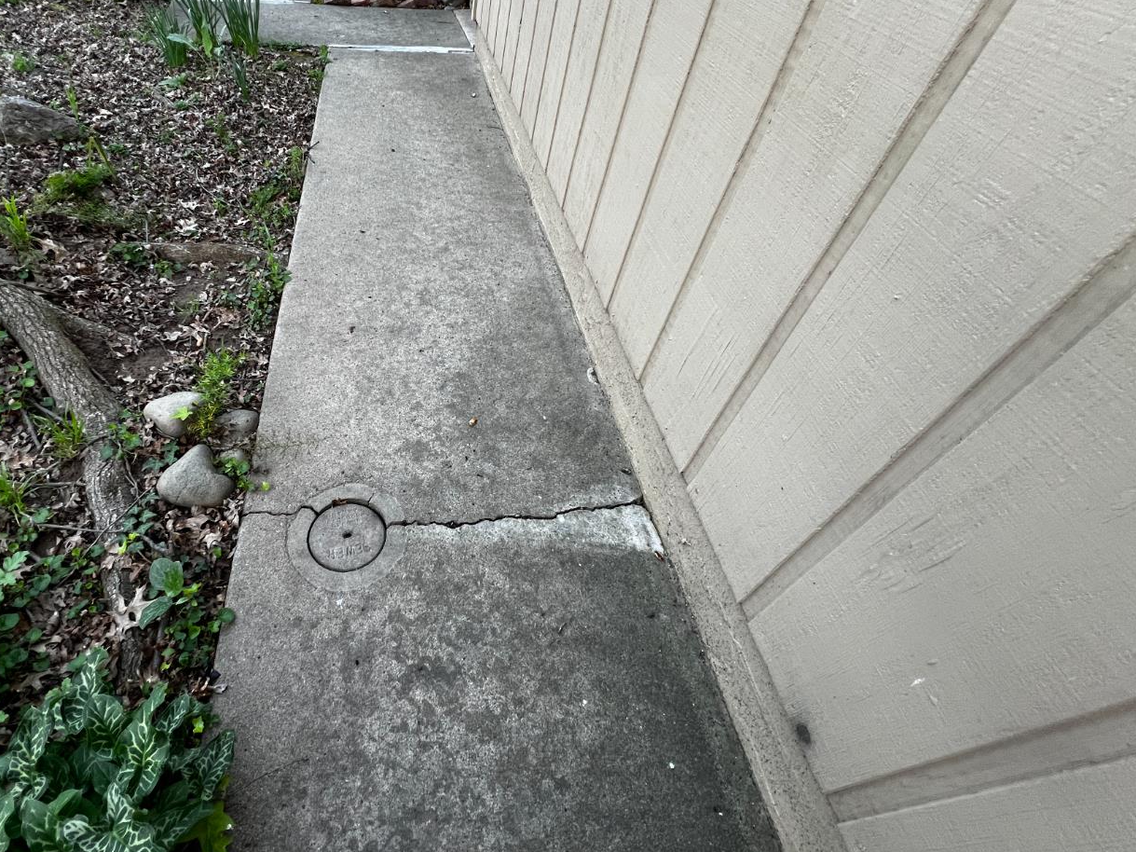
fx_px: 525
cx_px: 450
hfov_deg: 93.2
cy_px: 400
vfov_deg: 78.0
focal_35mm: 16
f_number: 1.8
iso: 125
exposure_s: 1/99
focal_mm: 1.57
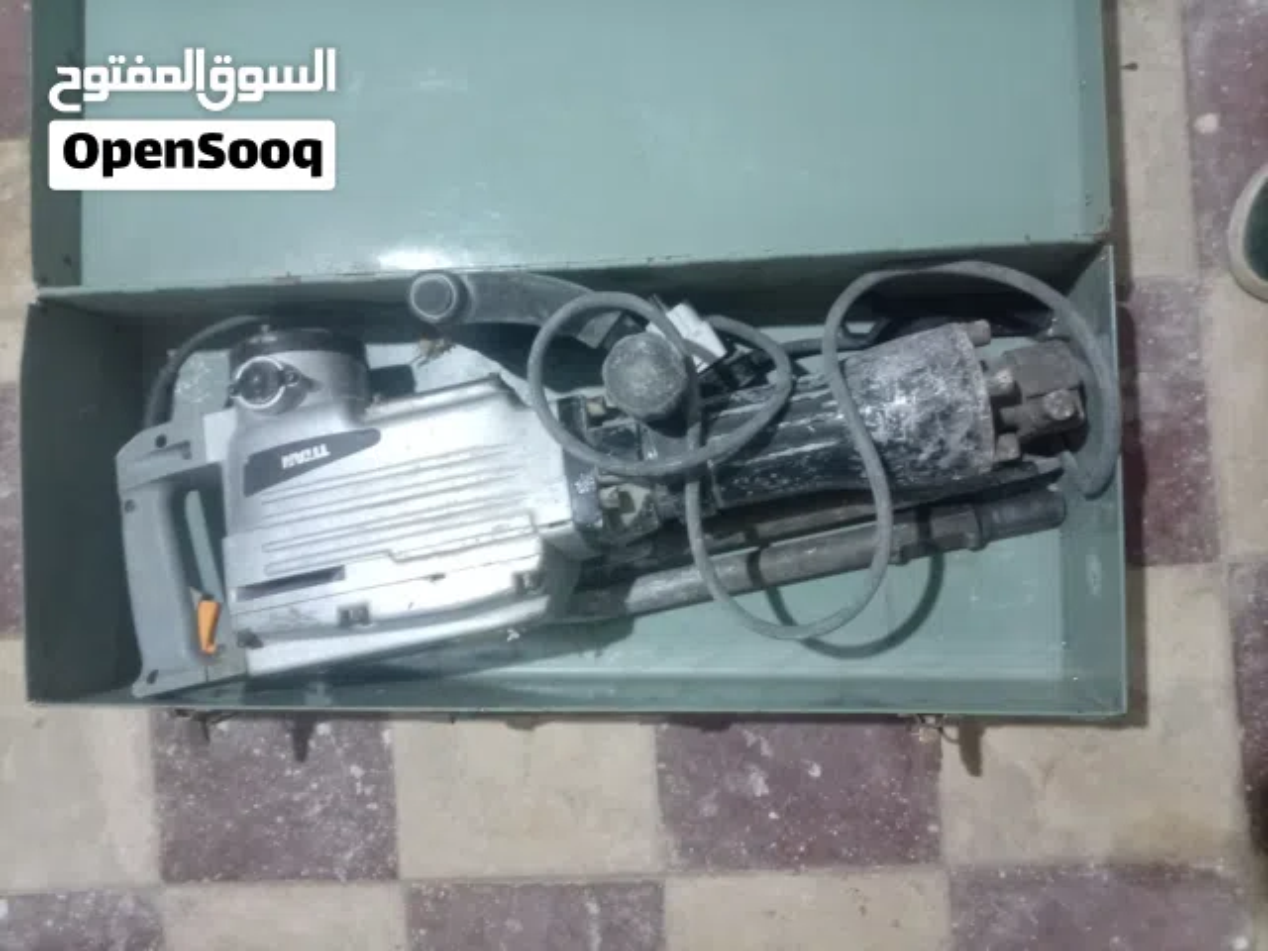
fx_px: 916
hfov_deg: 69.4
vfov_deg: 54.9
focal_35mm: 25
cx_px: 634
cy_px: 476
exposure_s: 1/25
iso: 807
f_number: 1.8
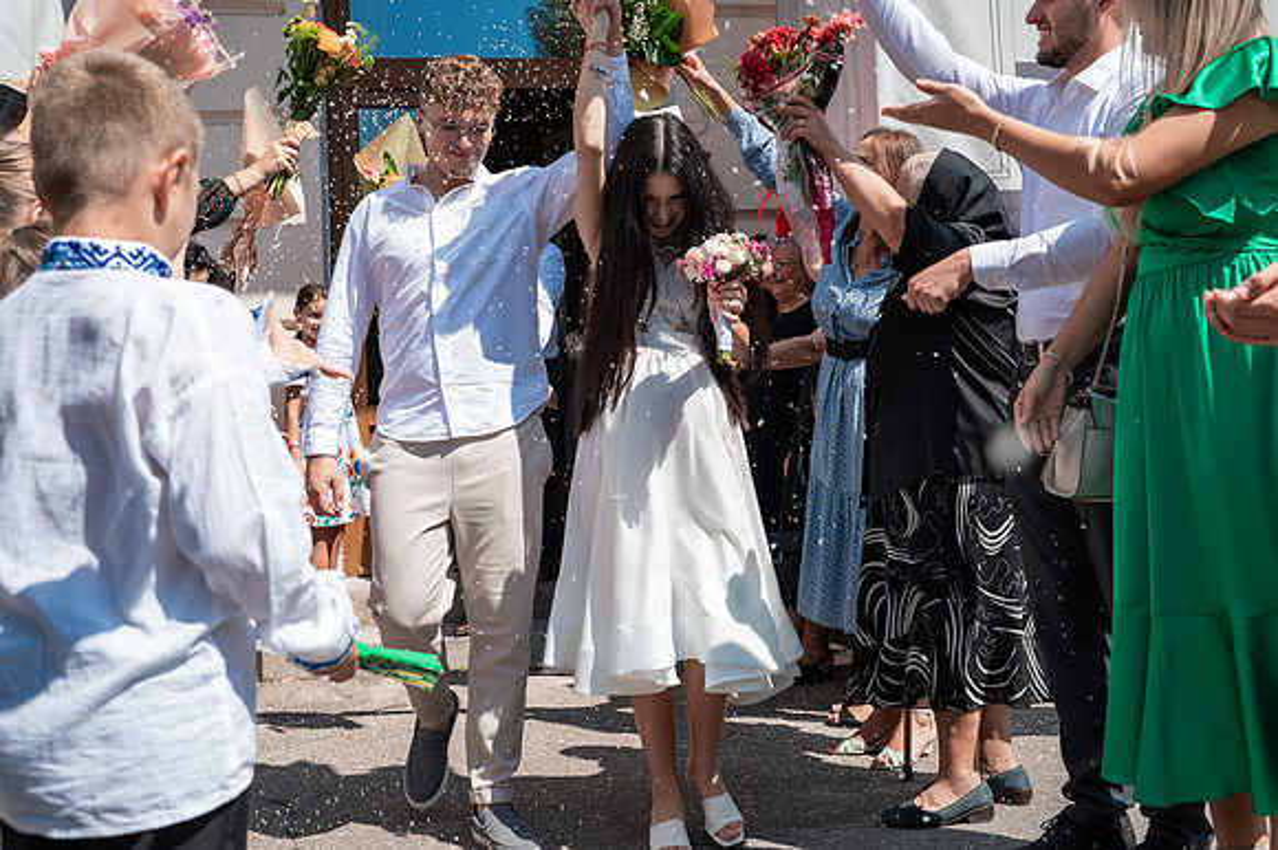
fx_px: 1339
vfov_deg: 35.2
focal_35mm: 38
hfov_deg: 51.0
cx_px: 639
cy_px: 425
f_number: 5
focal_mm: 36
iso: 200
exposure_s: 1/1000
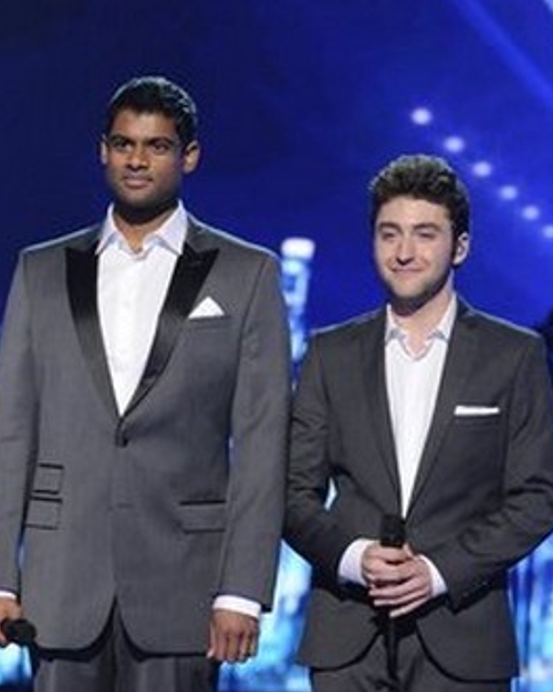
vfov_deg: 7.8
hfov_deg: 6.2
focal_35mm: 249
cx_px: 109
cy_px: 501
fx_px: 5096
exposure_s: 1/320
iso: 5000
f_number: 4.5
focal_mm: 116
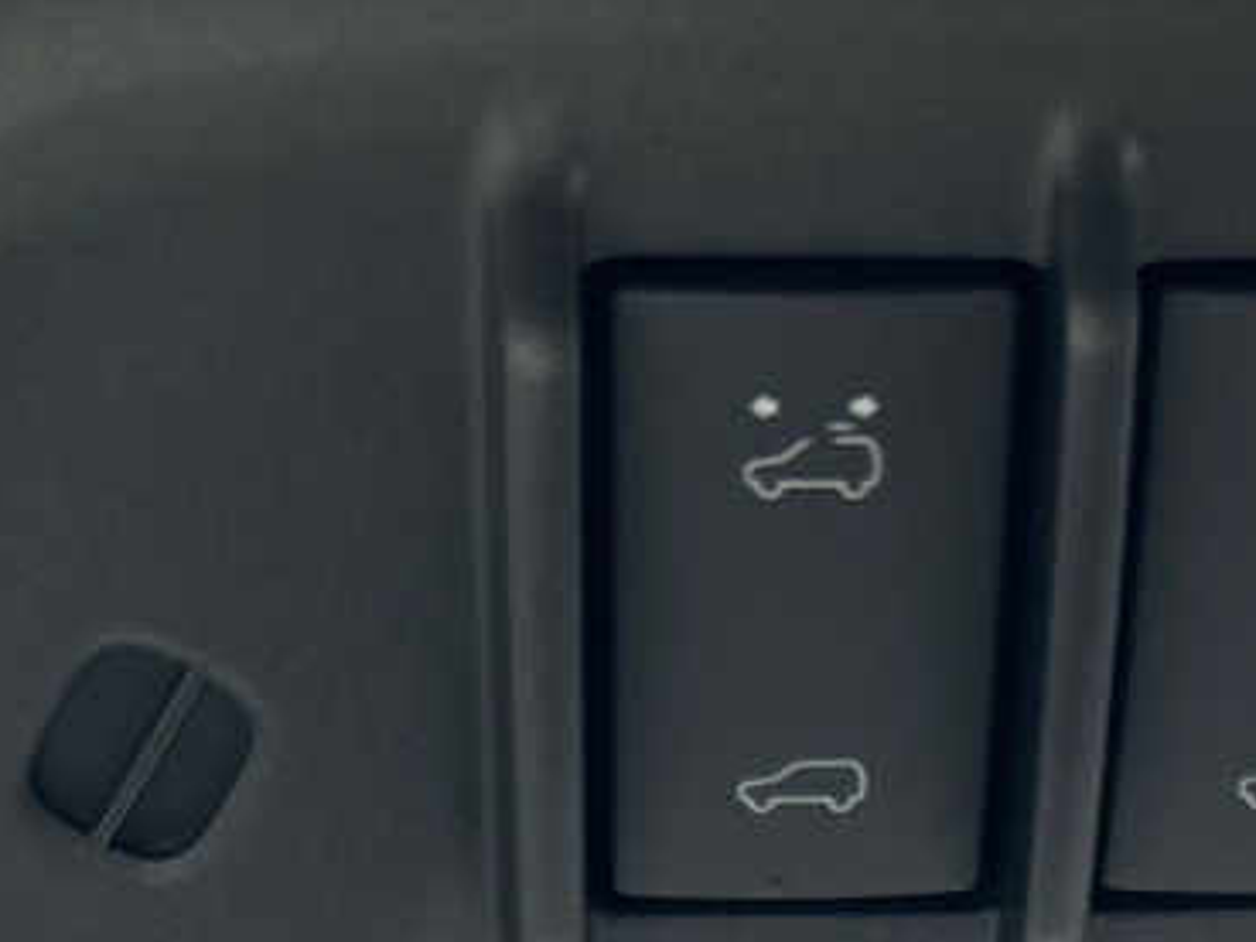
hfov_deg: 17.4
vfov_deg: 11.6
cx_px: 809
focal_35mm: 113
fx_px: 4100
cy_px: 1956
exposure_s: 1/121
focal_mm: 5.96
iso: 50
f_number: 1.6
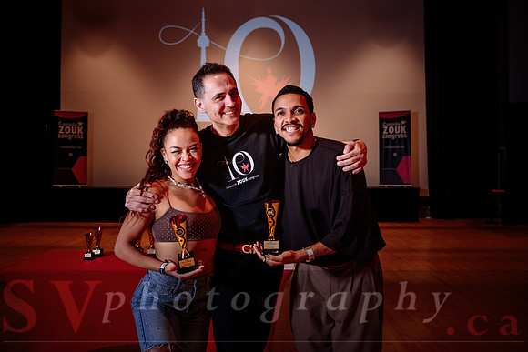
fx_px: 513
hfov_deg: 54.4
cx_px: 264
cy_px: 167
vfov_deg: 37.9
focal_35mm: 35
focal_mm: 32.5
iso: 1000
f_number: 4
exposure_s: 1/125
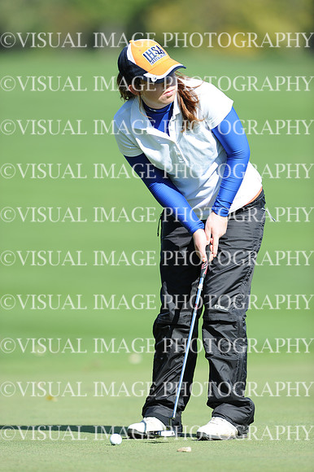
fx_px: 5239
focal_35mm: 400
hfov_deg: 3.4
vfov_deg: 5.2
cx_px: 157
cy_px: 236
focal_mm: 400
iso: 250
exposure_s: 1/1600
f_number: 4
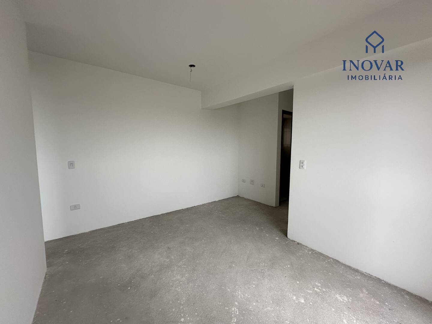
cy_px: 162
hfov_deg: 102.1
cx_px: 216
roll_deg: +1.3
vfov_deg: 85.7
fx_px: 175
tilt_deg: +0.1
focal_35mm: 14
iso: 160
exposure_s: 1/120
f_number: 2.2
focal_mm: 2.22
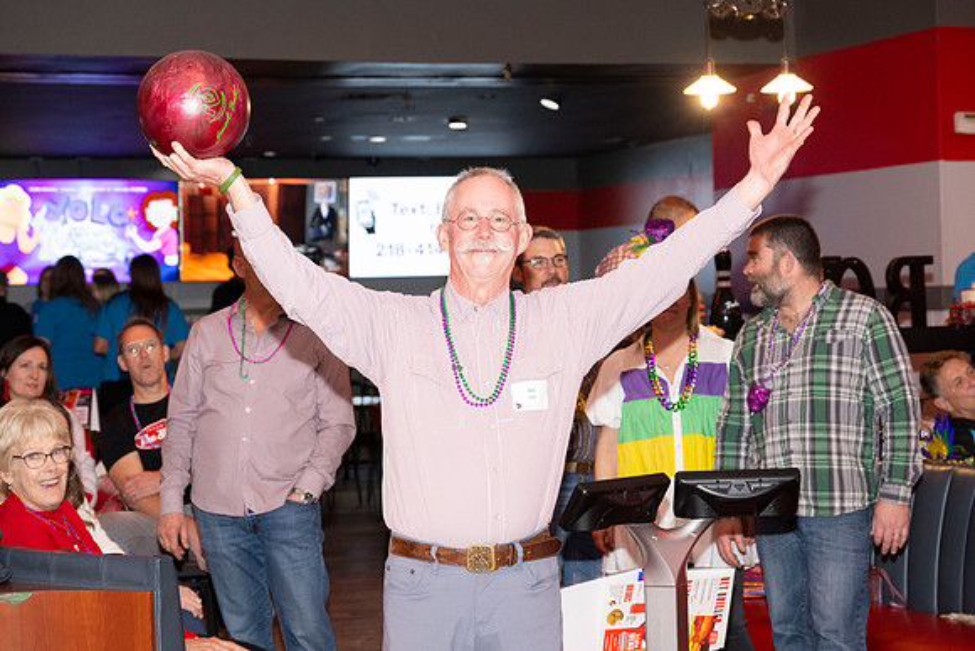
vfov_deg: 18.4
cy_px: 326
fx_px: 2005
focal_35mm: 74
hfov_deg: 27.3
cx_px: 488
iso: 2000
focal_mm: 74
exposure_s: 1/100
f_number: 5.6
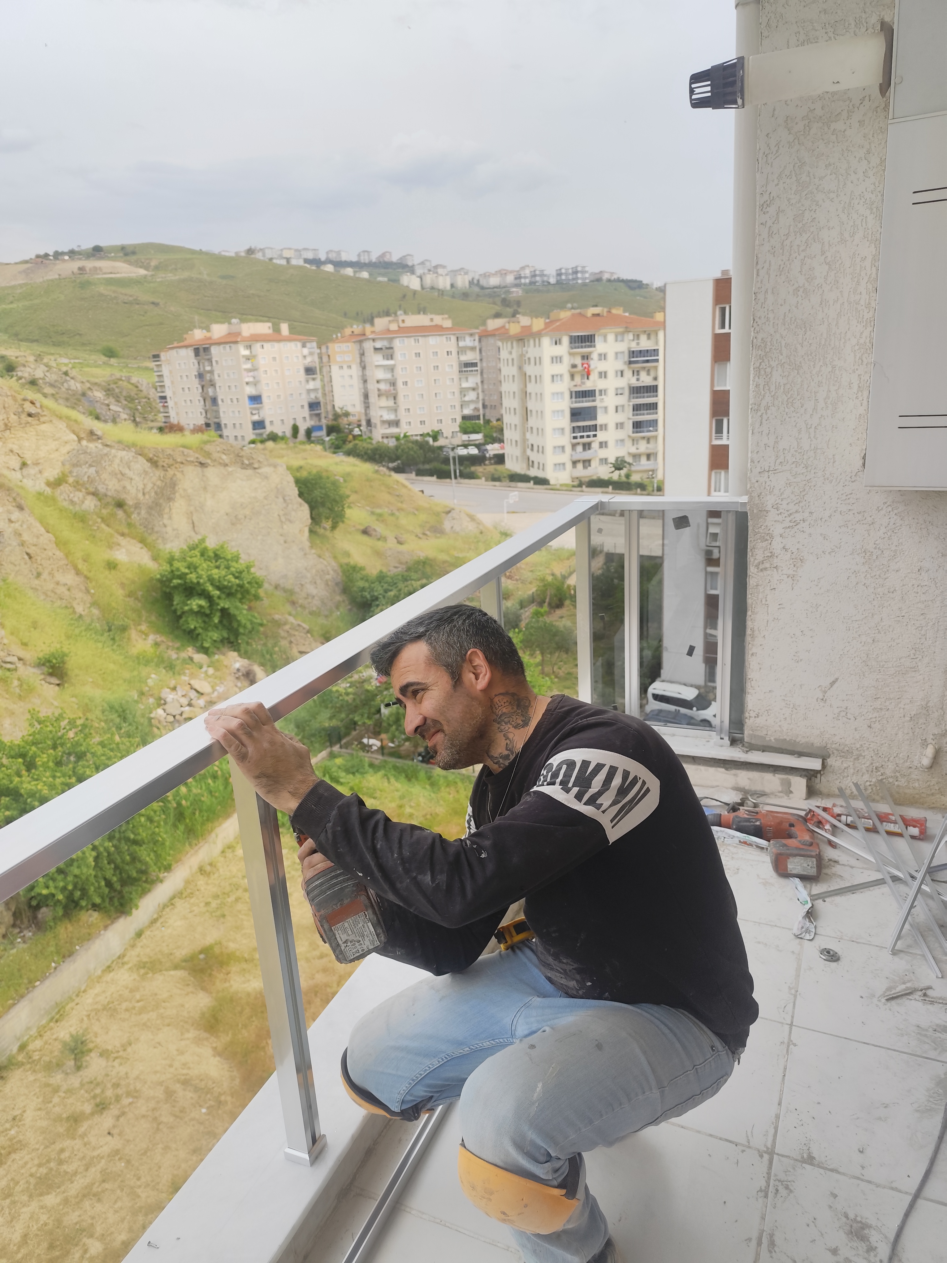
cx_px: 474
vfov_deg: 73.9
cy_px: 632
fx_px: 839
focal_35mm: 23
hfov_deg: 58.9
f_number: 1.65
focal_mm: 6.19
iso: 50
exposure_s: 1/423
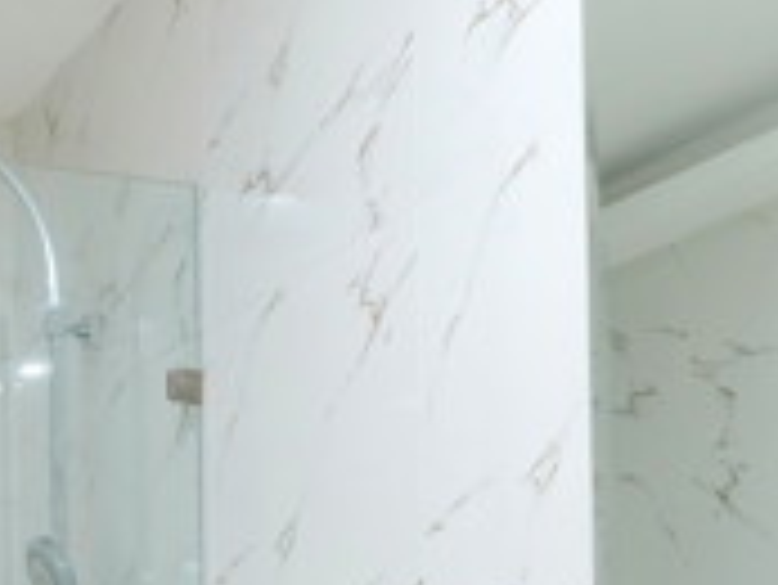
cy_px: 747
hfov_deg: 24.4
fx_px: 1799
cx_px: 364
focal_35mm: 80
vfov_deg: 17.4
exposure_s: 1/30
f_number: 3.5
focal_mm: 16
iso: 640
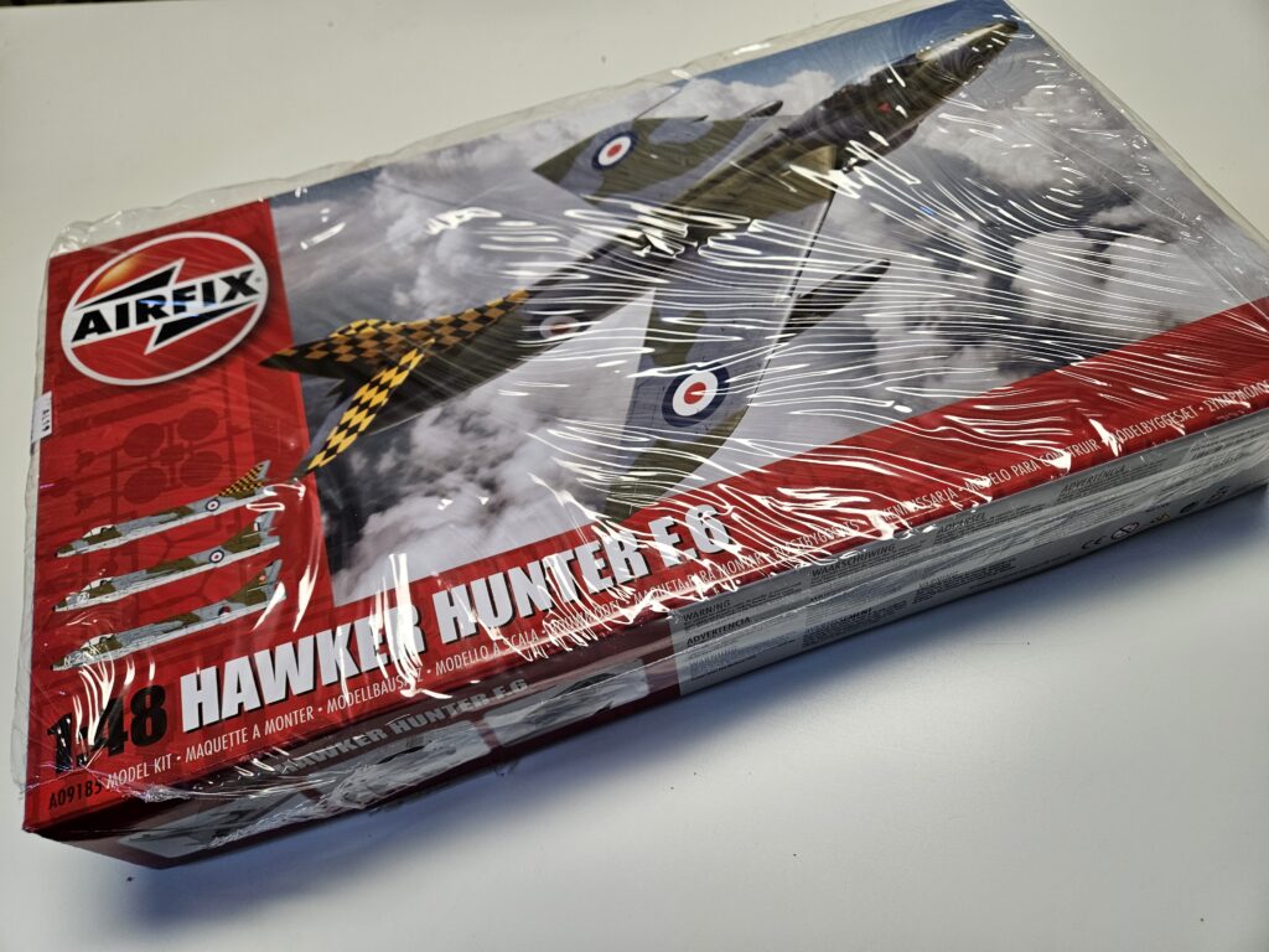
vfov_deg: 58.9
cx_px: 634
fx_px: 843
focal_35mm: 23
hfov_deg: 73.9
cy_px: 476
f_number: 1.8
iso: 160
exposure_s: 1/120
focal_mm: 5.4
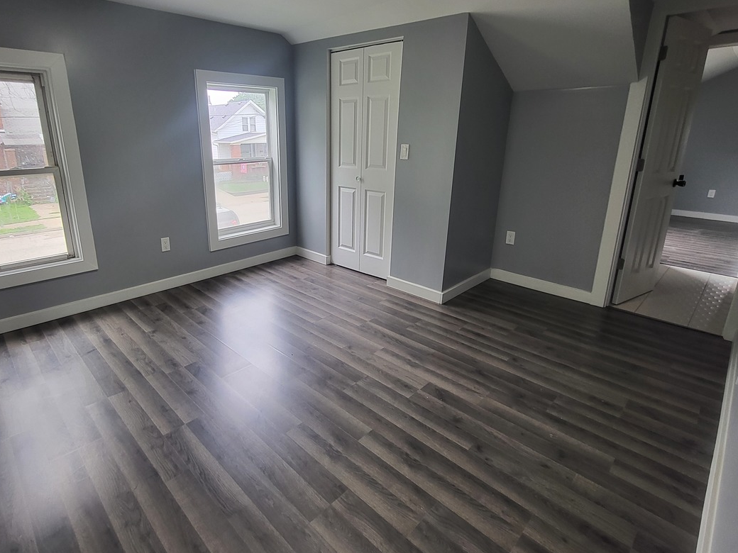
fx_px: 384
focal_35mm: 18
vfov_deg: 71.2
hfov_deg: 87.4
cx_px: 330
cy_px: 235
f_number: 2.2
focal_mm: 1.74
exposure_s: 1/60
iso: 100
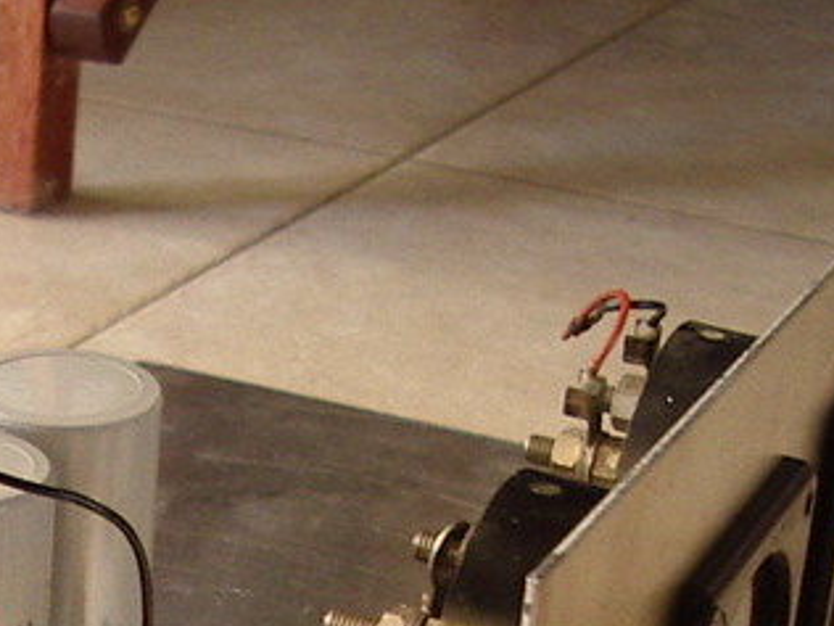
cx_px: 21
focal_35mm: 123
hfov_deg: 15.7
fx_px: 2963
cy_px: 1006
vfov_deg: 11.4
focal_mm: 5.8
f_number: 2.6
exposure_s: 1/30
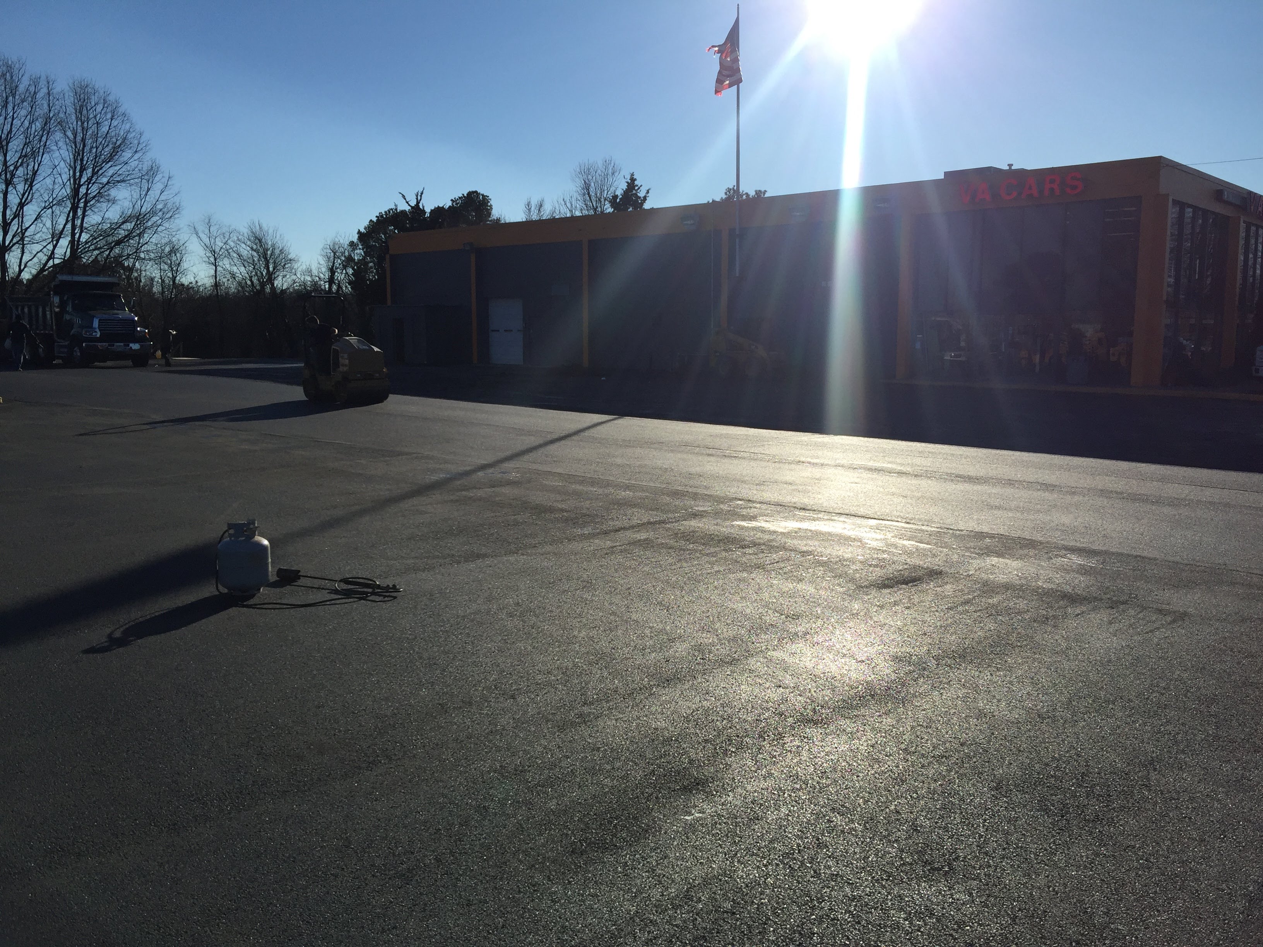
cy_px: 474
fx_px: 1058
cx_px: 632
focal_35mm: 29
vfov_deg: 48.2
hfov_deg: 61.7
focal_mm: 4.15
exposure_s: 1/4950
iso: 32
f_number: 2.2
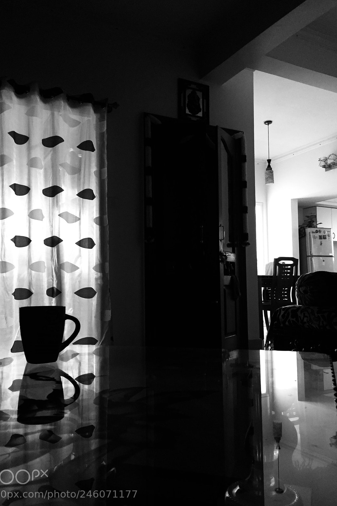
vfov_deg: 60.3
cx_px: 162
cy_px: 260
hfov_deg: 42.3
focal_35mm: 31
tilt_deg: +4.5
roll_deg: +1.0
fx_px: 435
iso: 250
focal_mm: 4.15
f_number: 2.2
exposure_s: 1/17
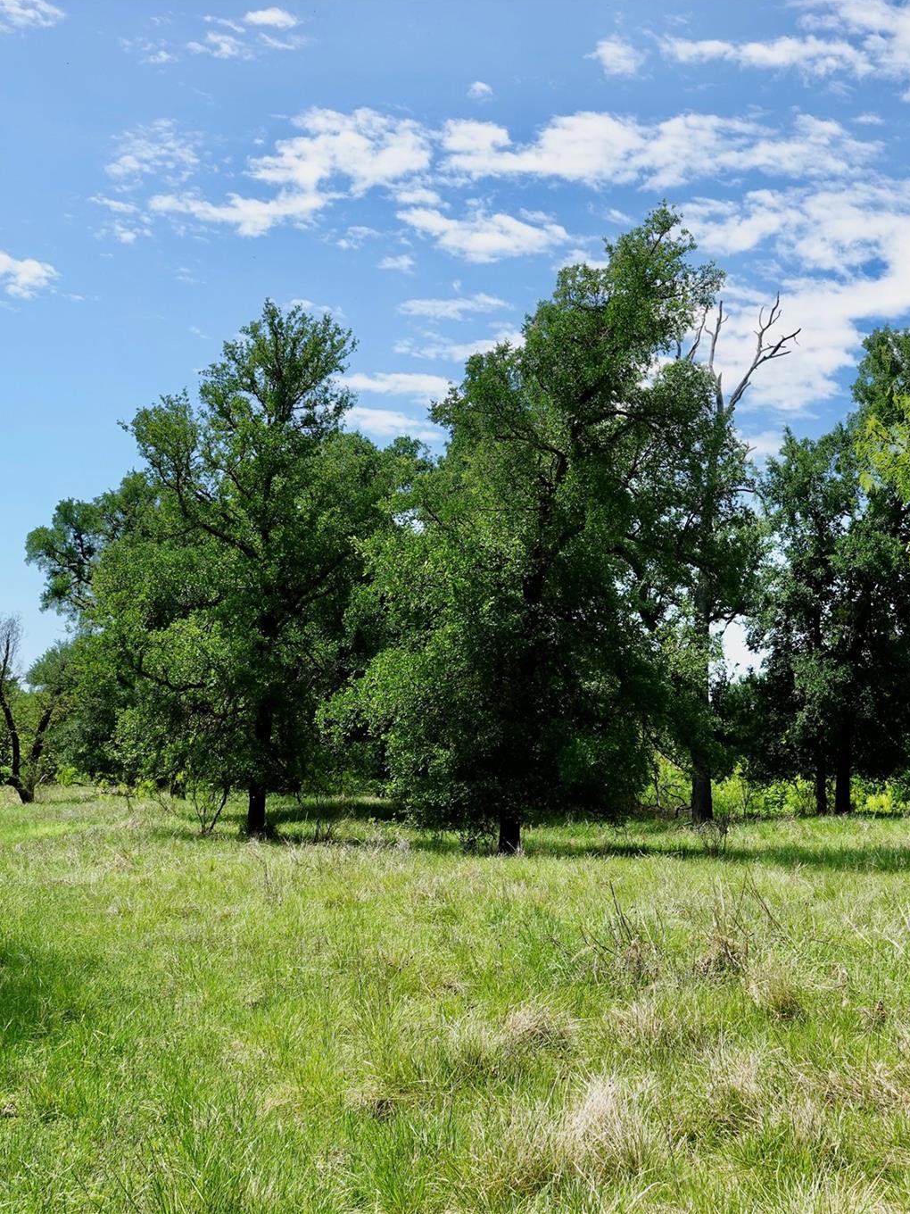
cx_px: 542
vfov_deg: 44.8
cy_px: 606
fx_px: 1472
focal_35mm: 42
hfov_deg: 34.2
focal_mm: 10.59
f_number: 4
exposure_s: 1/640
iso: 100
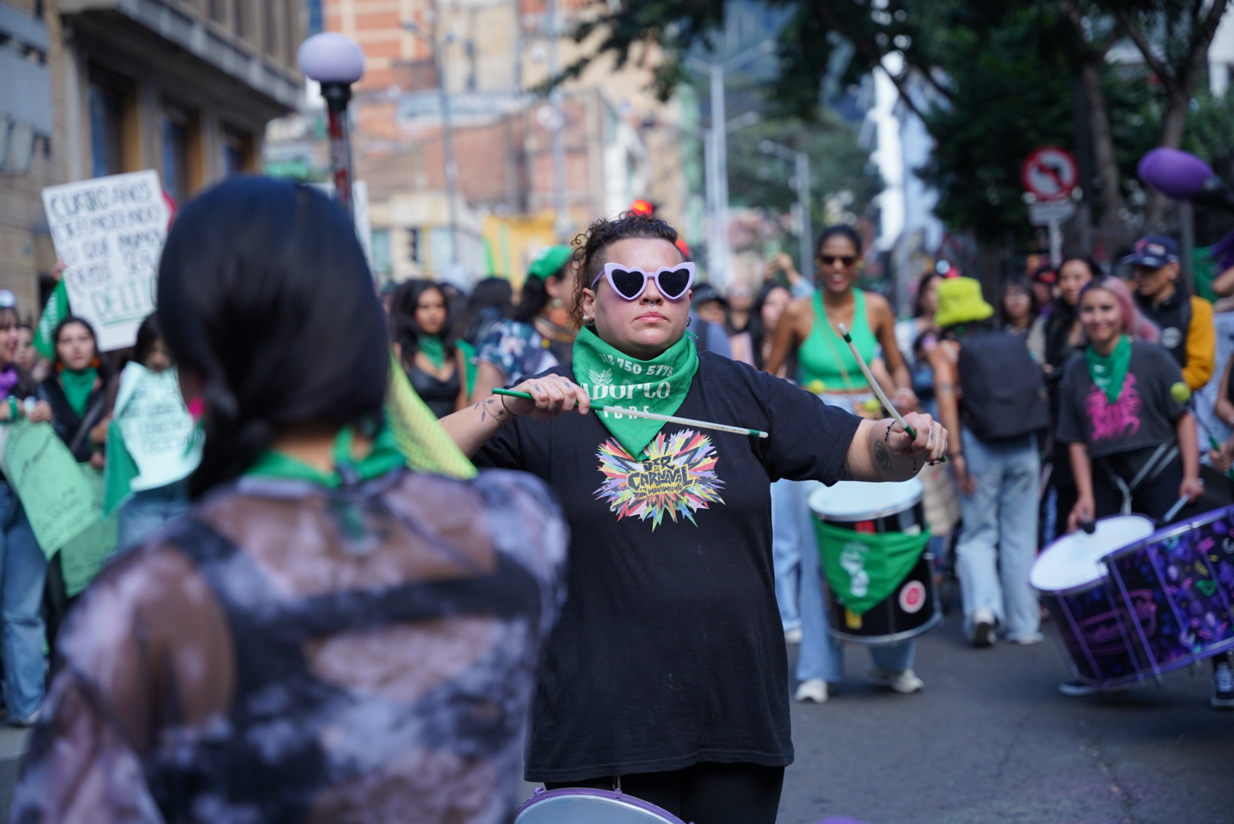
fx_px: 2401
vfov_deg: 19.5
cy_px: 412
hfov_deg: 28.8
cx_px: 617
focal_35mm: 70
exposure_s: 1/1000
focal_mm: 70
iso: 800
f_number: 2.8
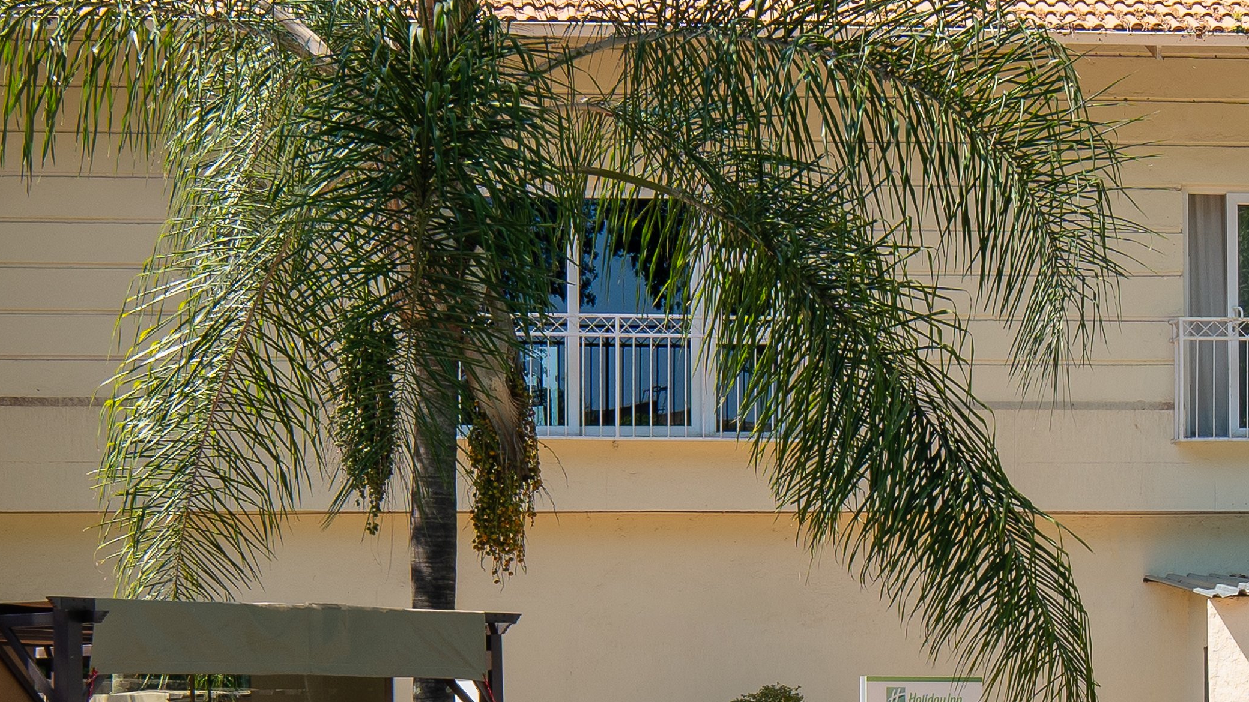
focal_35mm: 79
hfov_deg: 25.8
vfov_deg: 15.1
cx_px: 1174
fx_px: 2616
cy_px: 665
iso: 40
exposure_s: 1/50
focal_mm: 19
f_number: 8
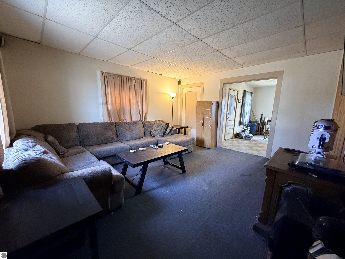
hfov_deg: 102.1
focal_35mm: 14
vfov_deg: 85.7
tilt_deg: -7.6
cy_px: 130
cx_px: 172
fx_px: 140
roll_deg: -1.2
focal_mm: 2.22
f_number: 2.2
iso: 640
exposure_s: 1/60
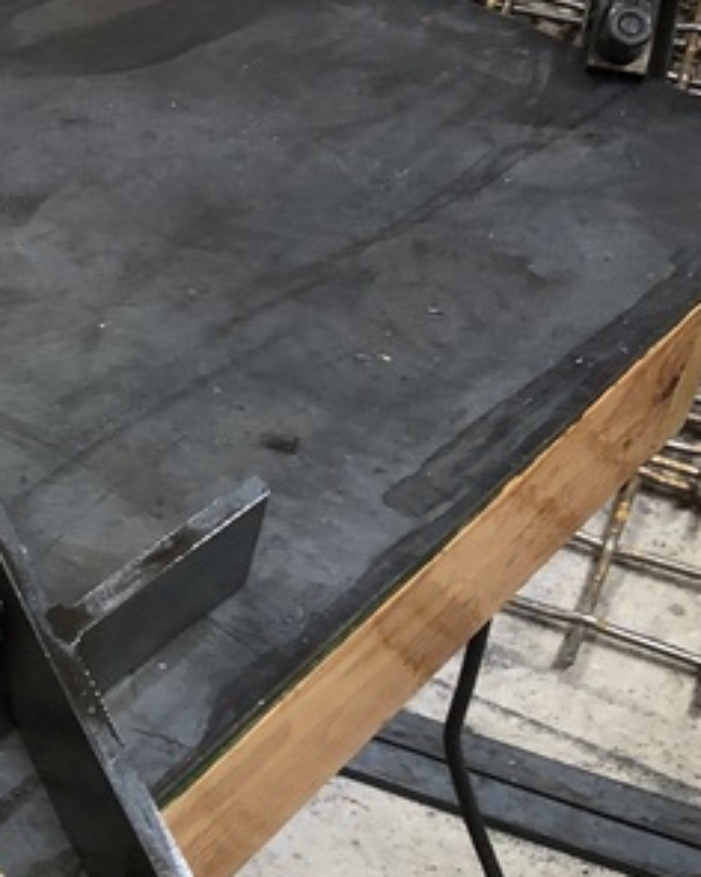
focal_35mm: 95
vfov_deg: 20.0
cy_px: 642
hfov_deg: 15.4
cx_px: -211
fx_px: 2464
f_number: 1.8
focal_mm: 4
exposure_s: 1/24
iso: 40
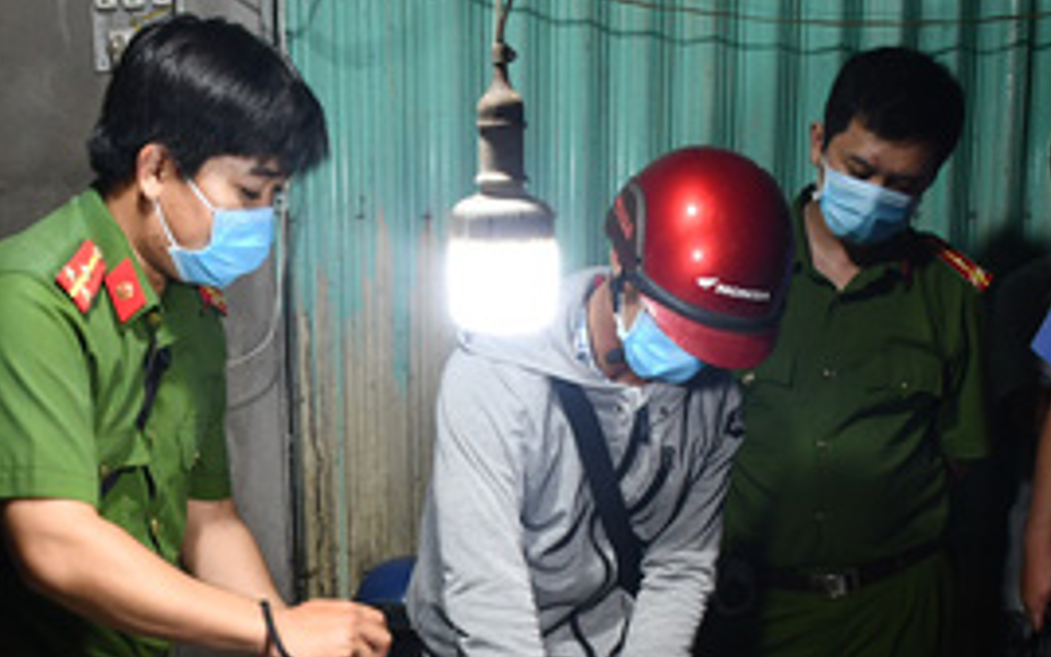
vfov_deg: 21.2
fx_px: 1718
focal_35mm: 60
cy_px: 581
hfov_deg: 33.8
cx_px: 395
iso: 800
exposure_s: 1/50
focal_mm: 18
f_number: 3.5
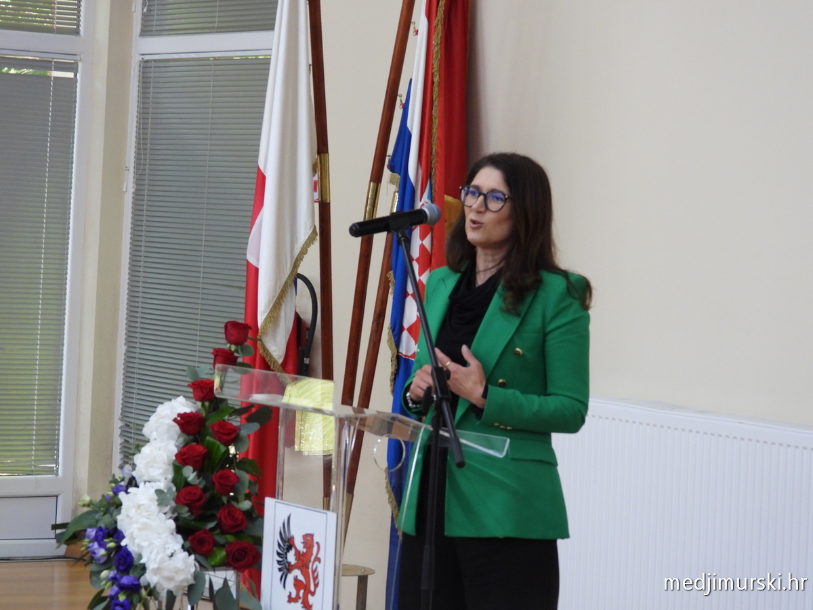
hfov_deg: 17.1
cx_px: 406
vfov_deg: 12.9
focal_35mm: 115
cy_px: 305
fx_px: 2701
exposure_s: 1/50
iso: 400
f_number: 4
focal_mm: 20.7
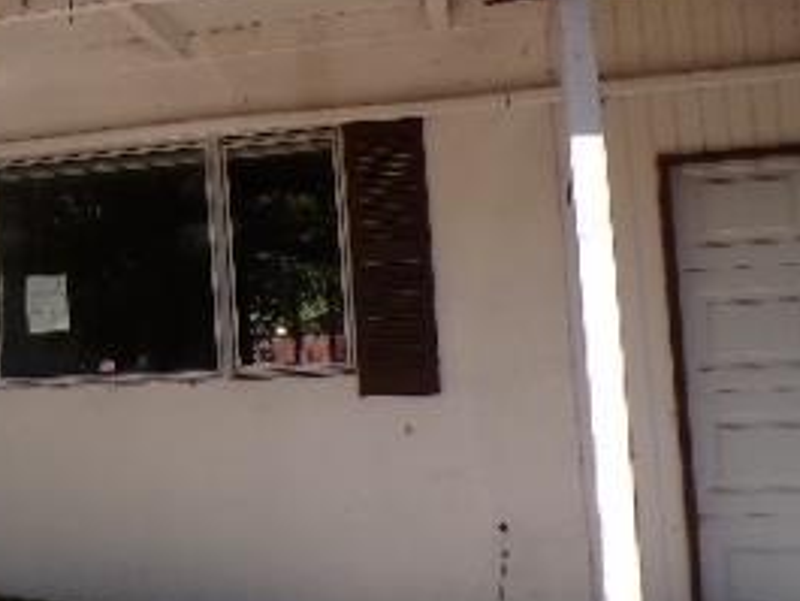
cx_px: 6
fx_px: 1341
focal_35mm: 58
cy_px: 248
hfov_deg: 30.9
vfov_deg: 25.2
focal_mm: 4.3
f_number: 4.4
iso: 100
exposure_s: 1/420
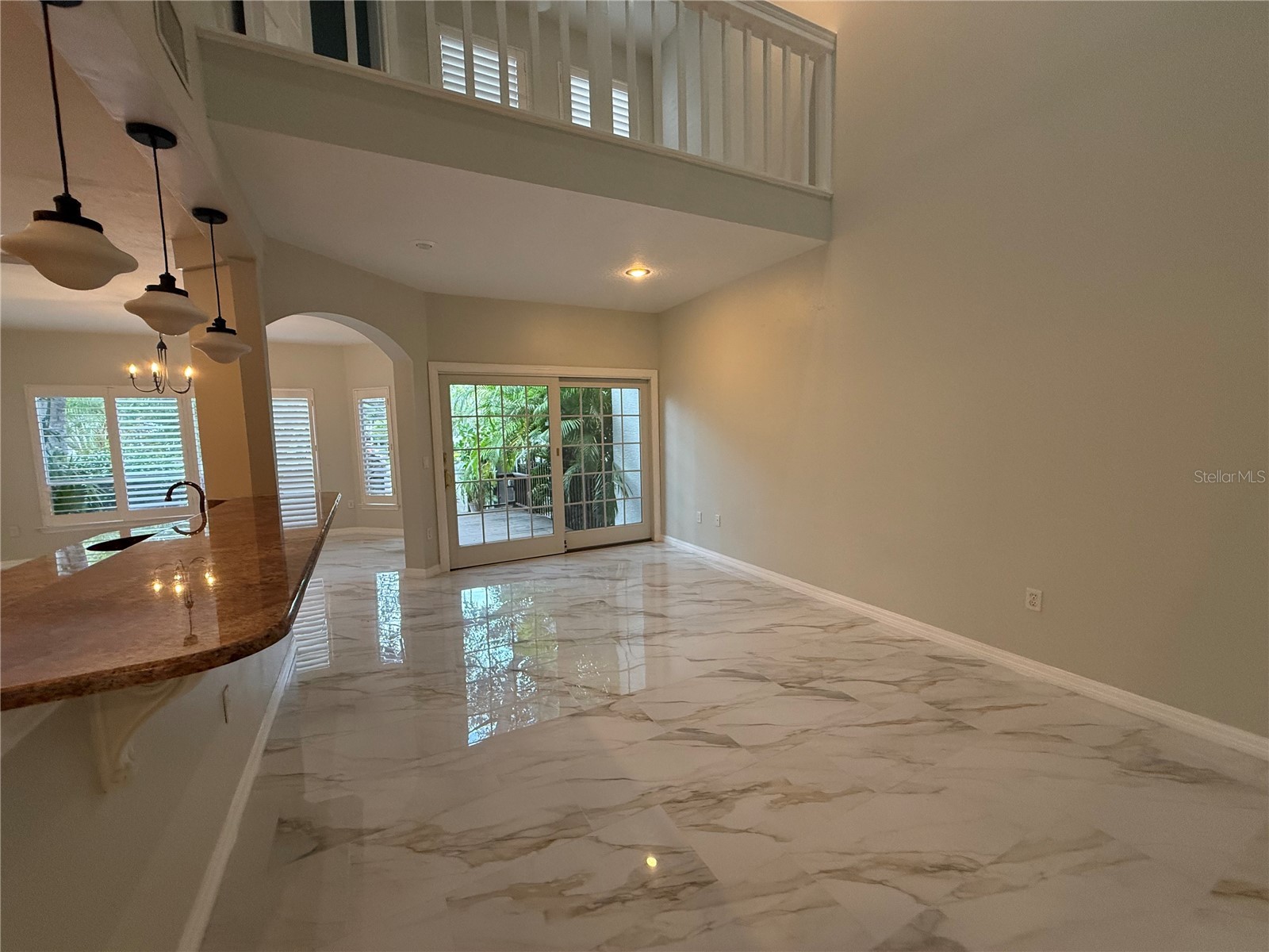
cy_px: 476
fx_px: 513
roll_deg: +1.3
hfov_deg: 102.1
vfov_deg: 85.7
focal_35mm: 14
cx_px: 634
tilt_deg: -5.1
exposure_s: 1/120
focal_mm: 2.22
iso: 250
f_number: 2.2
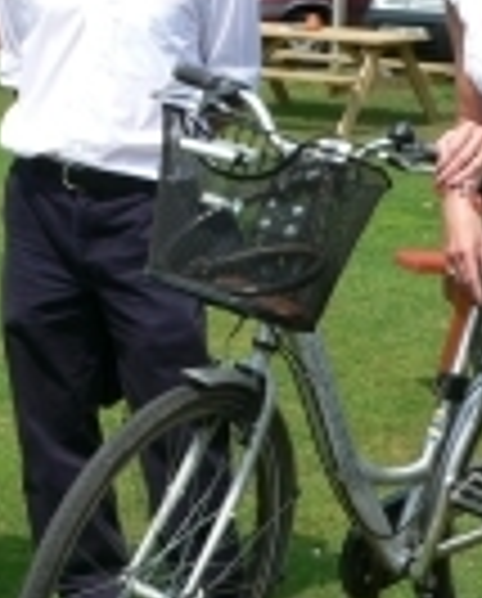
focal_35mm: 117
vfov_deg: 16.4
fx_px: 2079
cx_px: -144
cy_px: 218
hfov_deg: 12.8
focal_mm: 7.1
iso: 80
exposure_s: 1/500
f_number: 3.7
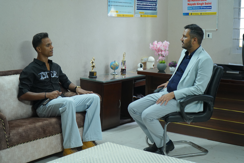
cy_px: 82
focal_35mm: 58
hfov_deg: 34.5
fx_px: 393
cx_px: 122
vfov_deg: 23.4
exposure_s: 1/100
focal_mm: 58
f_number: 5
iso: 3200
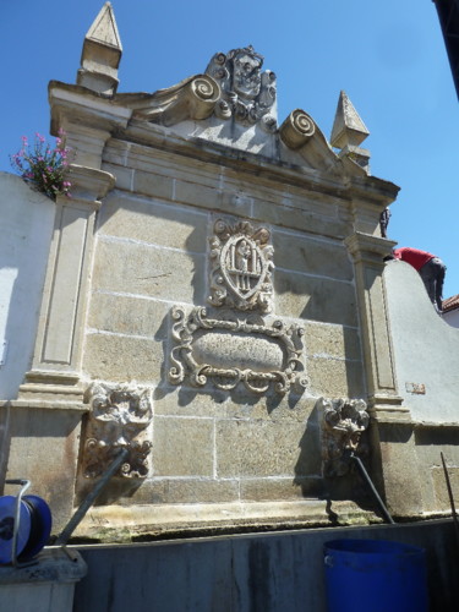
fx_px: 442
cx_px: 230
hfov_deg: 54.9
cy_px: 306
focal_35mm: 25
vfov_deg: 69.4
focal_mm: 4.1
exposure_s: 1/400
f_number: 4
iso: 80
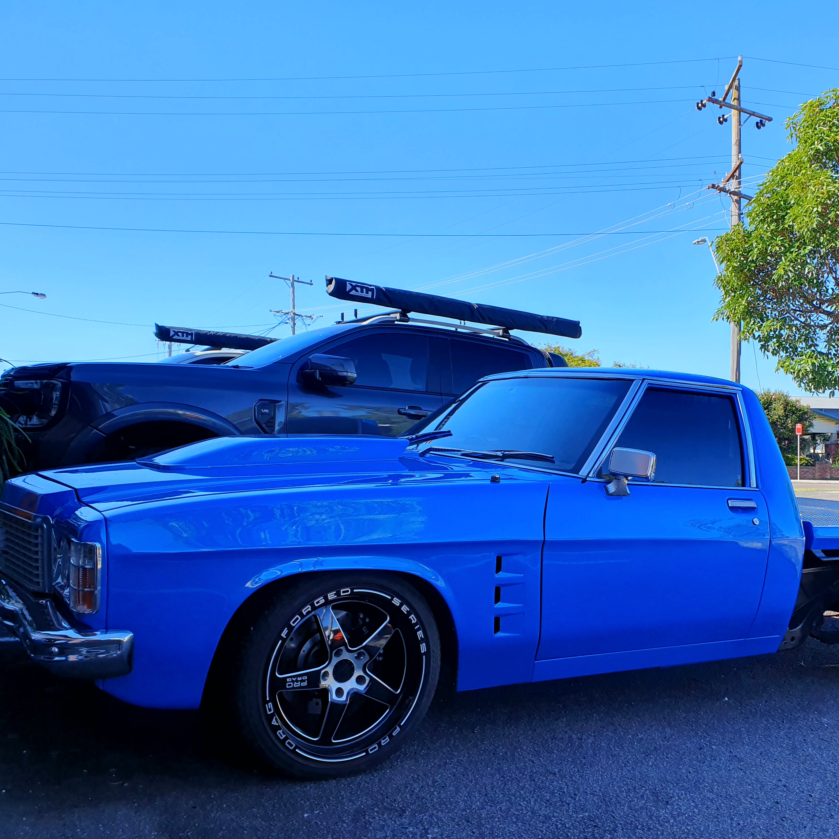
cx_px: 532
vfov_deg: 52.5
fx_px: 850
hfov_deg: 51.9
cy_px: 417
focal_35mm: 31
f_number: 2.4
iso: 50
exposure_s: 1/769
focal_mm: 4.32
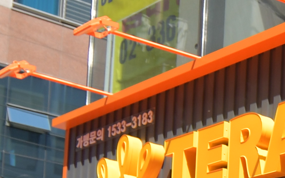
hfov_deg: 16.6
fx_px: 870
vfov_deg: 11.0
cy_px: 309
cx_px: 449
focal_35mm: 112
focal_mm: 12
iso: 200
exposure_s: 1/1600
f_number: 4
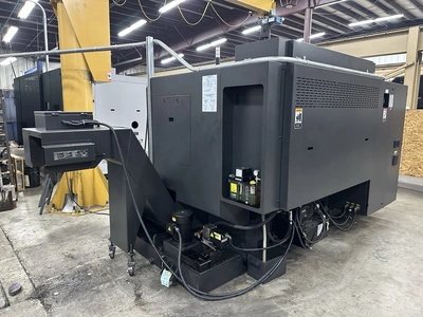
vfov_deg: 56.8
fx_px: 293
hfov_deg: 71.6
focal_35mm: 24
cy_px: 158
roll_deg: -0.3
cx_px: 212
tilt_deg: -8.5
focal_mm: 6.86
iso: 500
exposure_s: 1/60
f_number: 1.78
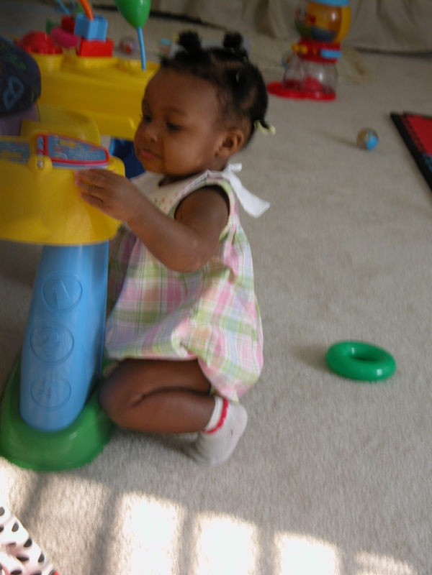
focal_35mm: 83
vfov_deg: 23.6
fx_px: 1381
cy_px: 288
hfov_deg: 17.8
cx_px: 216
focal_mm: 21
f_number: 3.5
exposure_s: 1/10.6
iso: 100
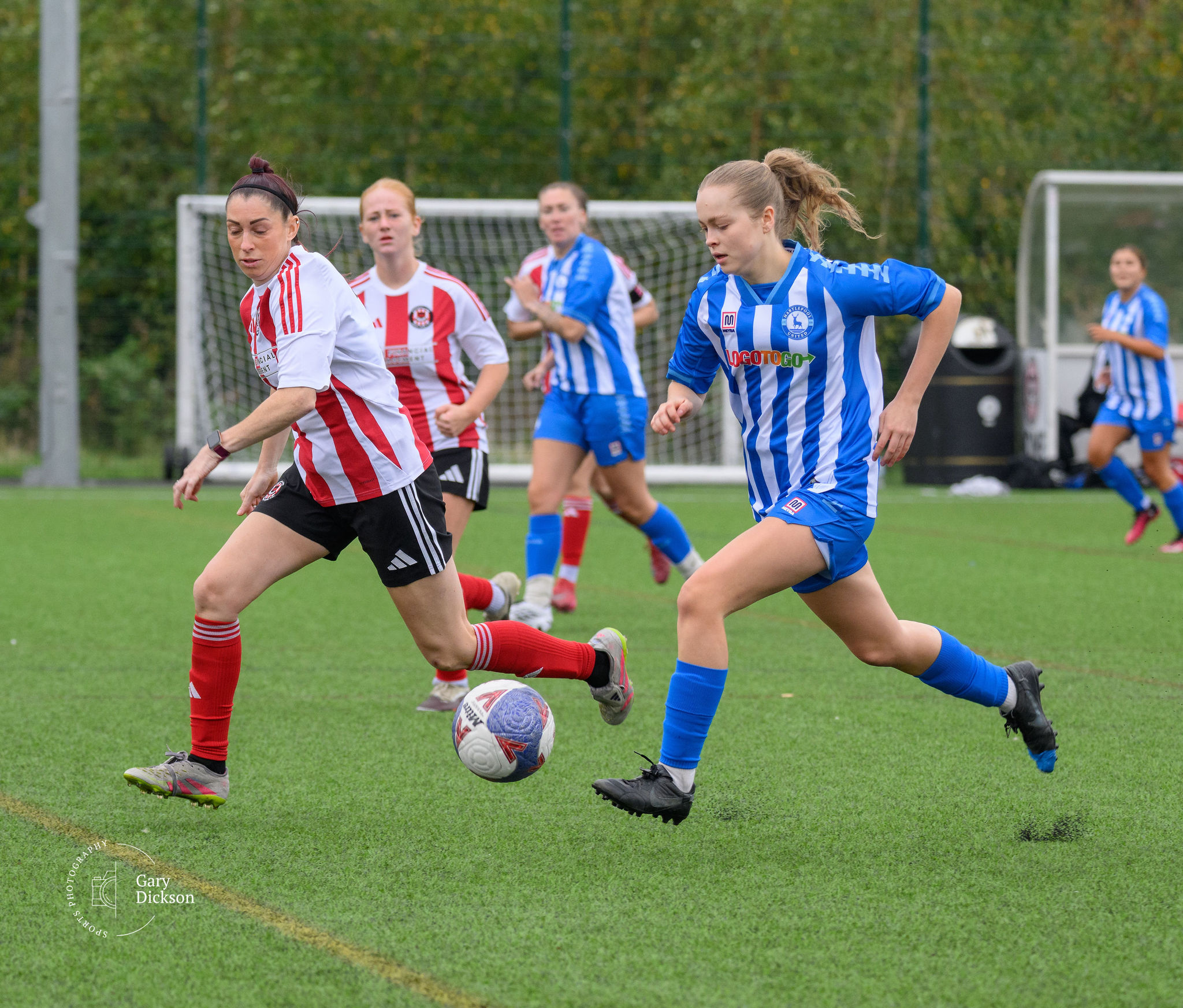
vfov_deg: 5.6
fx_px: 10348
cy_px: 468
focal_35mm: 288
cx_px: 662
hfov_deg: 6.5
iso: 1000
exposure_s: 1/1250
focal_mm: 170
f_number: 4.8
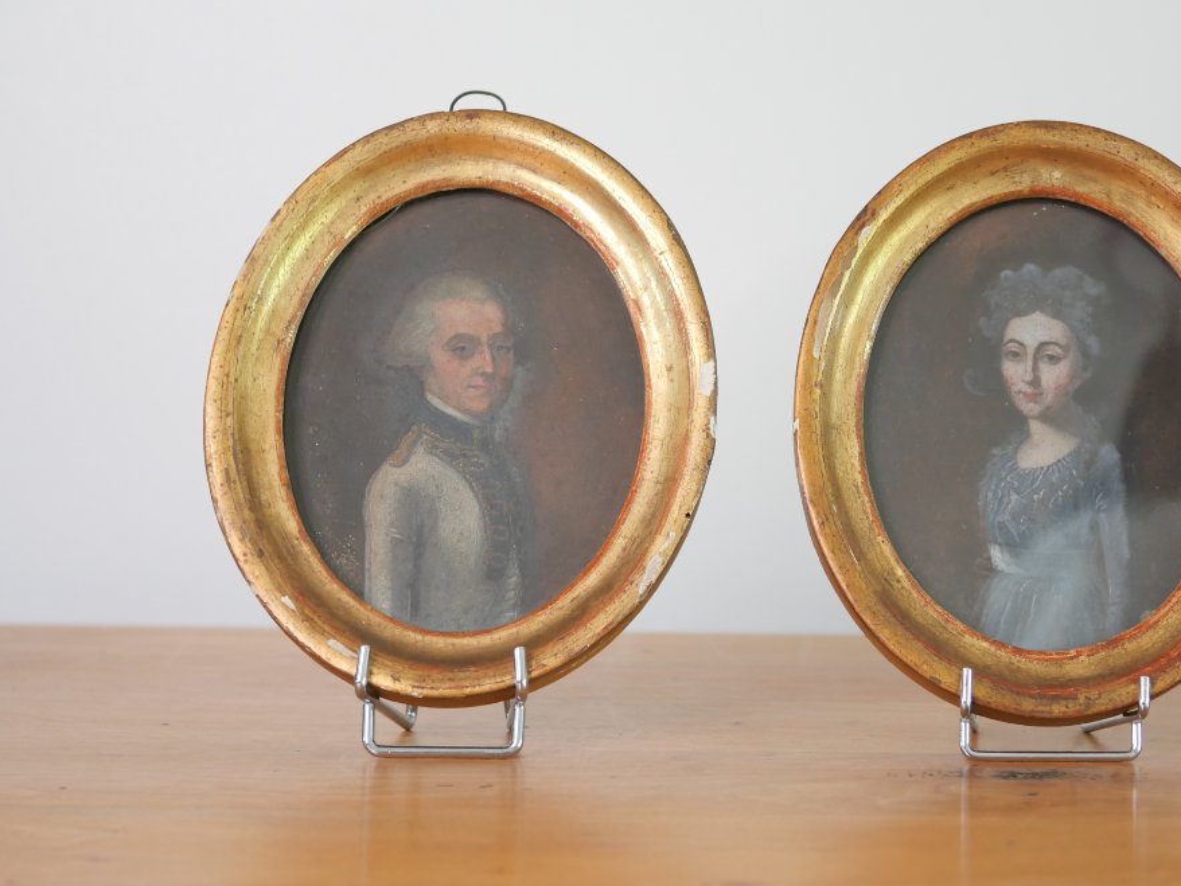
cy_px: 343
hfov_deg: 23.8
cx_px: 730
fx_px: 2798
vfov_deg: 18.0
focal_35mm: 82
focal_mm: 30
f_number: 2.8
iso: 640
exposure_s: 1/60
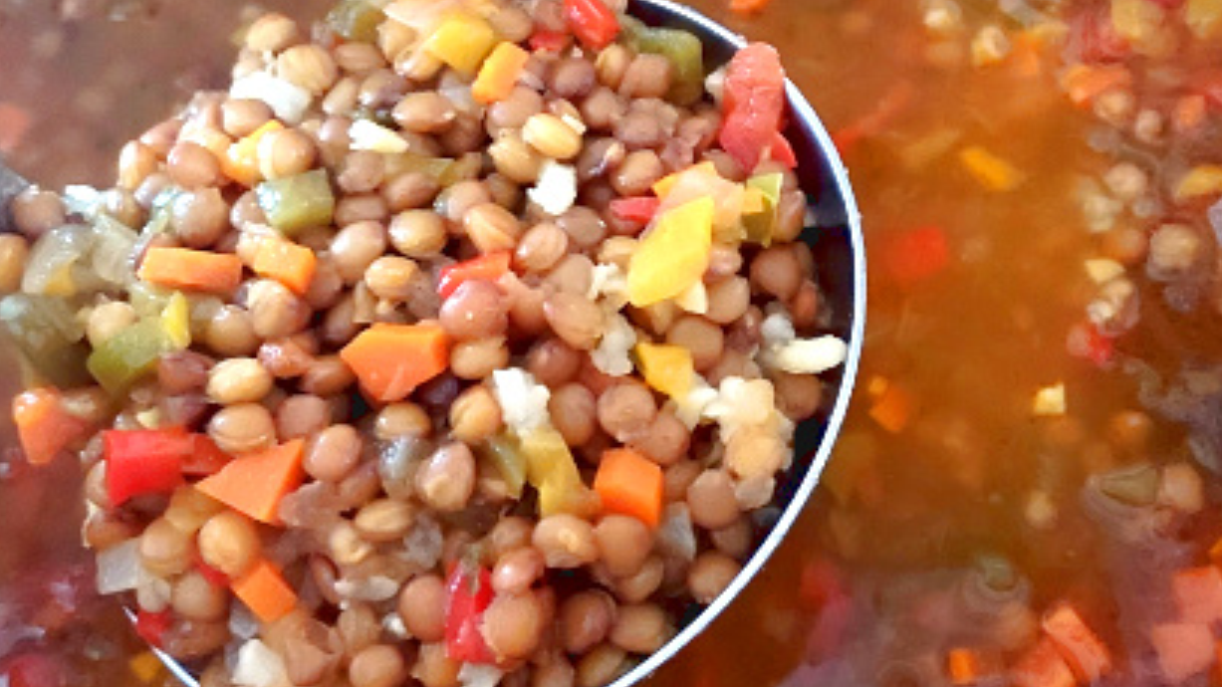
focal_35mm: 48
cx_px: 795
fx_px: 1555
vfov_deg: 24.8
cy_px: 243
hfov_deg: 42.4
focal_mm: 4.6
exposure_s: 1/33
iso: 500
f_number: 1.8
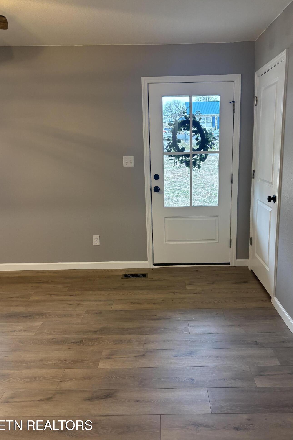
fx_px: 342
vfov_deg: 65.5
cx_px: 167
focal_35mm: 28
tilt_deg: -12.4
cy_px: 218
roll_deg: +0.9
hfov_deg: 46.3
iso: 200
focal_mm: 5.96
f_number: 1.6
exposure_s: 1/60
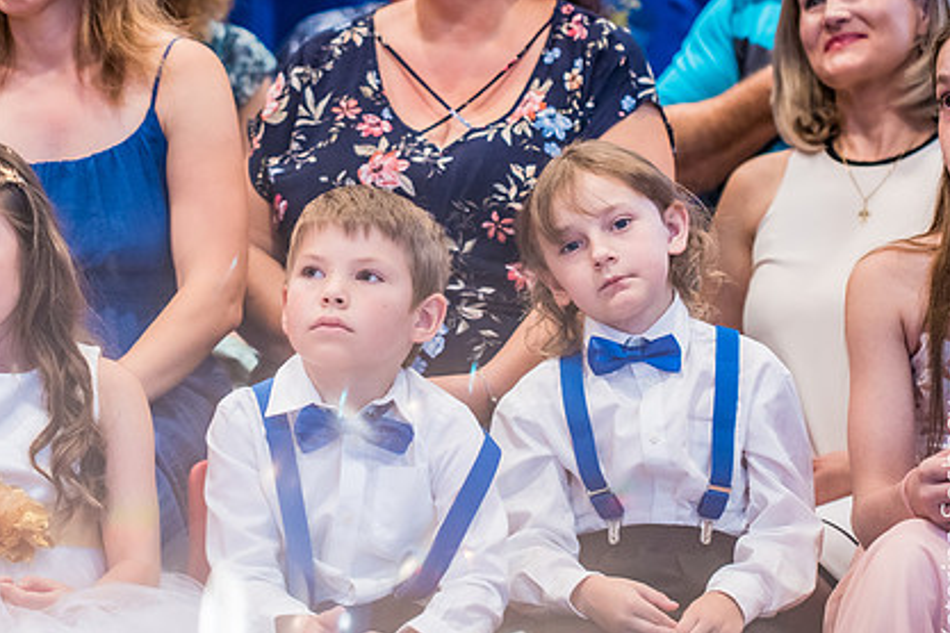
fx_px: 3668
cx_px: 326
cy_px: 254
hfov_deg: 14.7
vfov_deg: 9.9
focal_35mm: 139
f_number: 3.2
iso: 1600
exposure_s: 1/80
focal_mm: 100
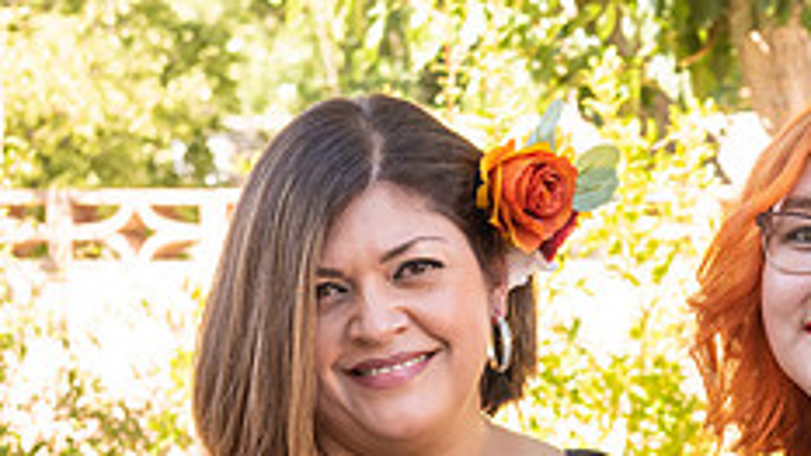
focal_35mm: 166
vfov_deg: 7.2
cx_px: 661
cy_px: 607
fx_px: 3569
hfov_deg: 12.9
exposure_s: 1/200
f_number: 6.3
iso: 400
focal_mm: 52
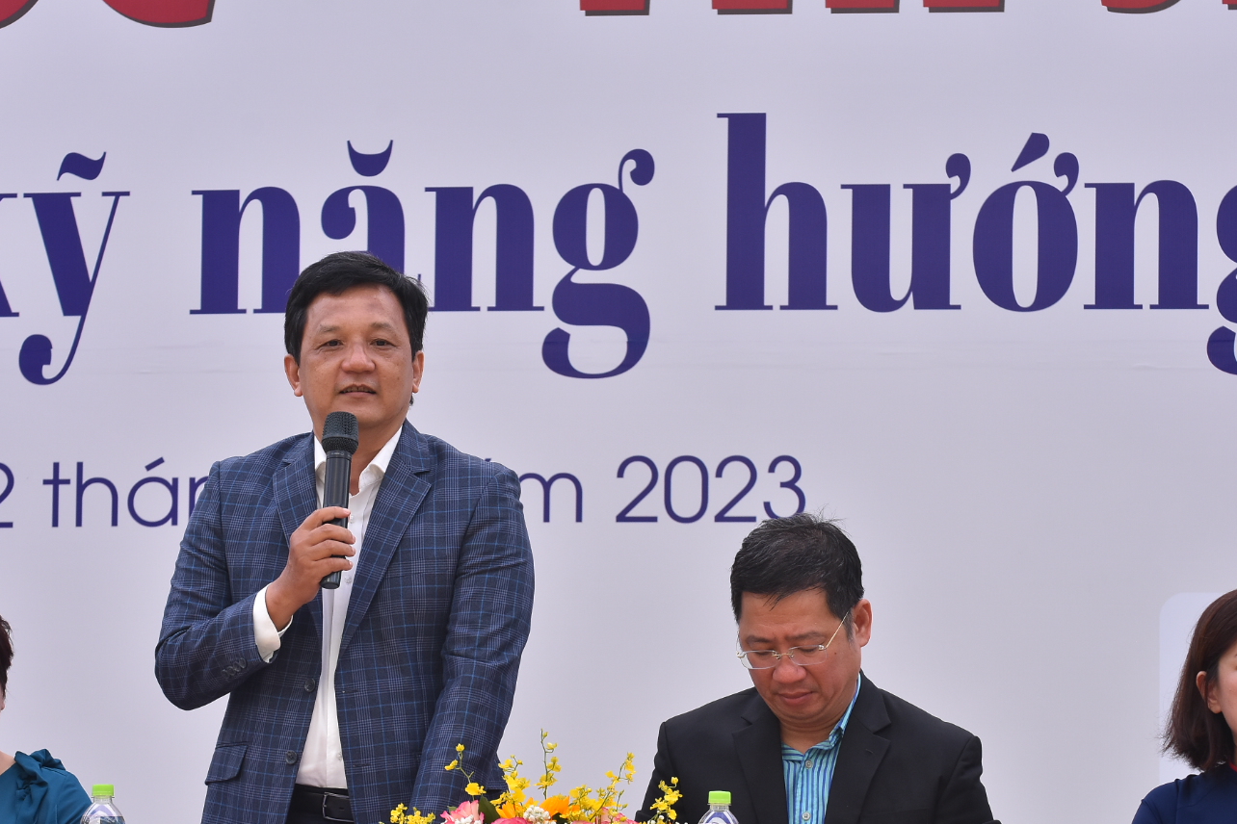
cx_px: 611
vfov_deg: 5.8
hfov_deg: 8.7
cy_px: 482
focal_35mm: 237
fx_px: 8130
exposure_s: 1/320
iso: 400
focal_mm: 125
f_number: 8
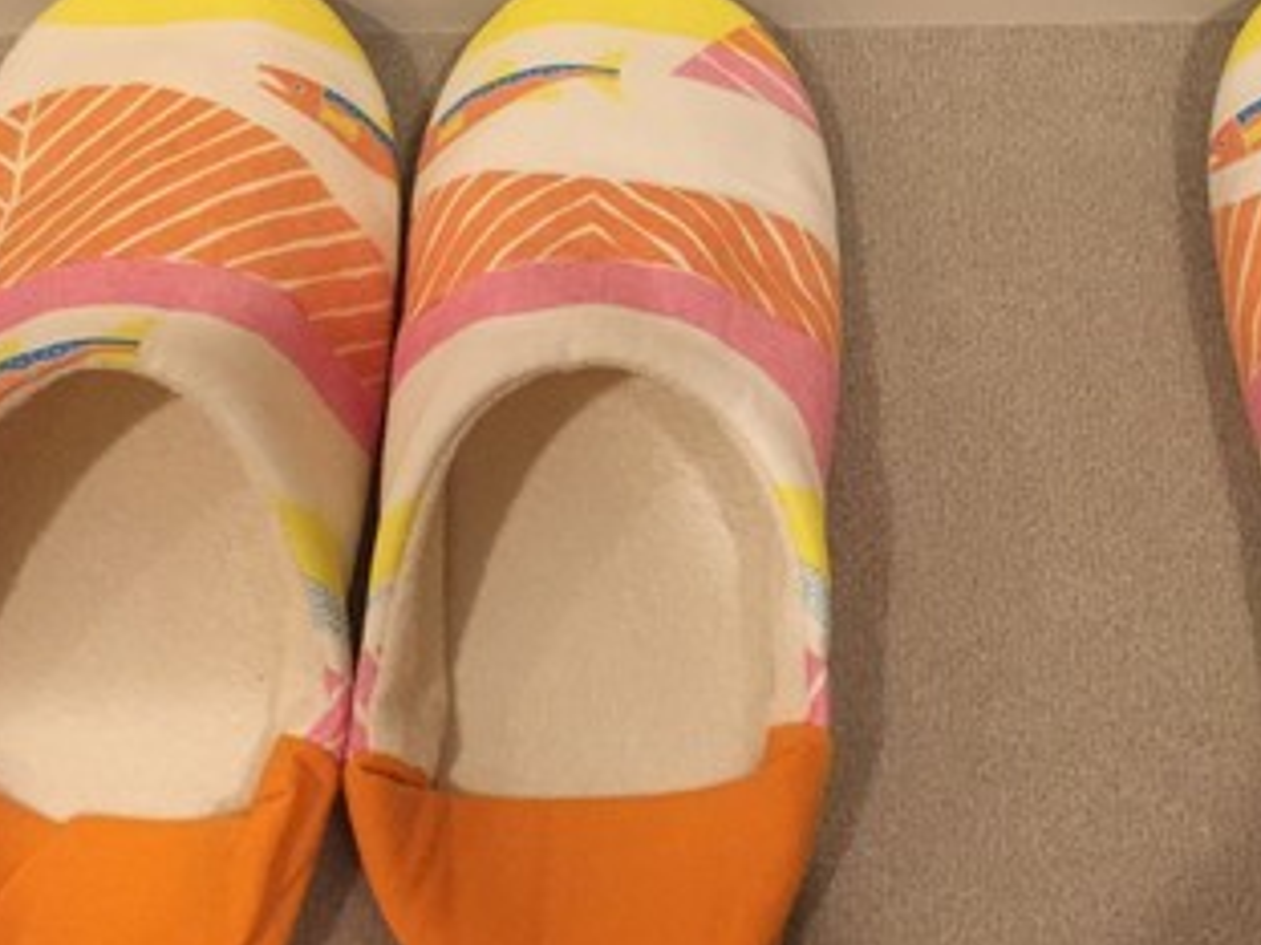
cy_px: 276
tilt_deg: -64.2
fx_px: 2039
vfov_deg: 25.9
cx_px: 993
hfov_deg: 33.4
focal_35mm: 56
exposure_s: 1/30
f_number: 2.2
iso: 200
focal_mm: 4.15
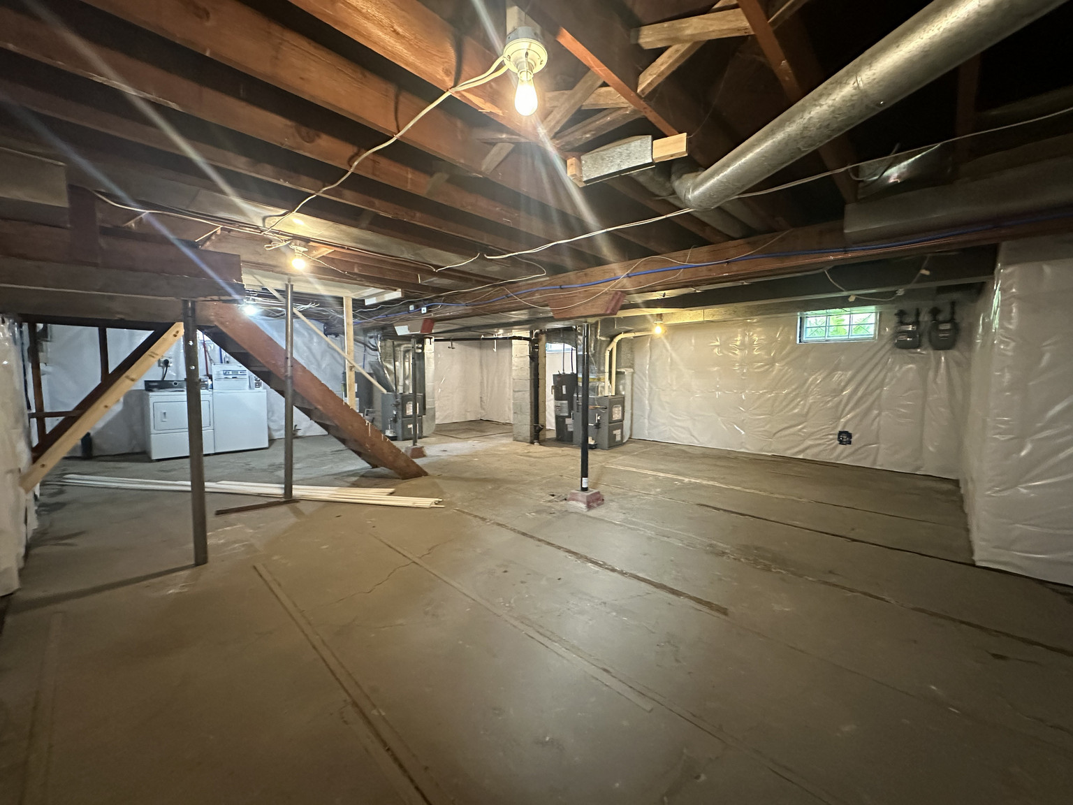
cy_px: 402
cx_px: 536
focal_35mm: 14
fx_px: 434
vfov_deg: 85.7
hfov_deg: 102.1
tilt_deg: -3.3
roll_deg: -0.7
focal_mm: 2.22
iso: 1000
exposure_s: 1/60
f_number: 2.2
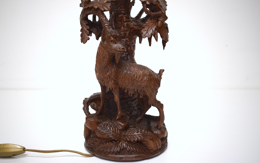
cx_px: 130
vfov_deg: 33.2
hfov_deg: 50.9
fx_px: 273
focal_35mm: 39
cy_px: 81
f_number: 4
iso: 560
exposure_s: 1/60
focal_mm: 25
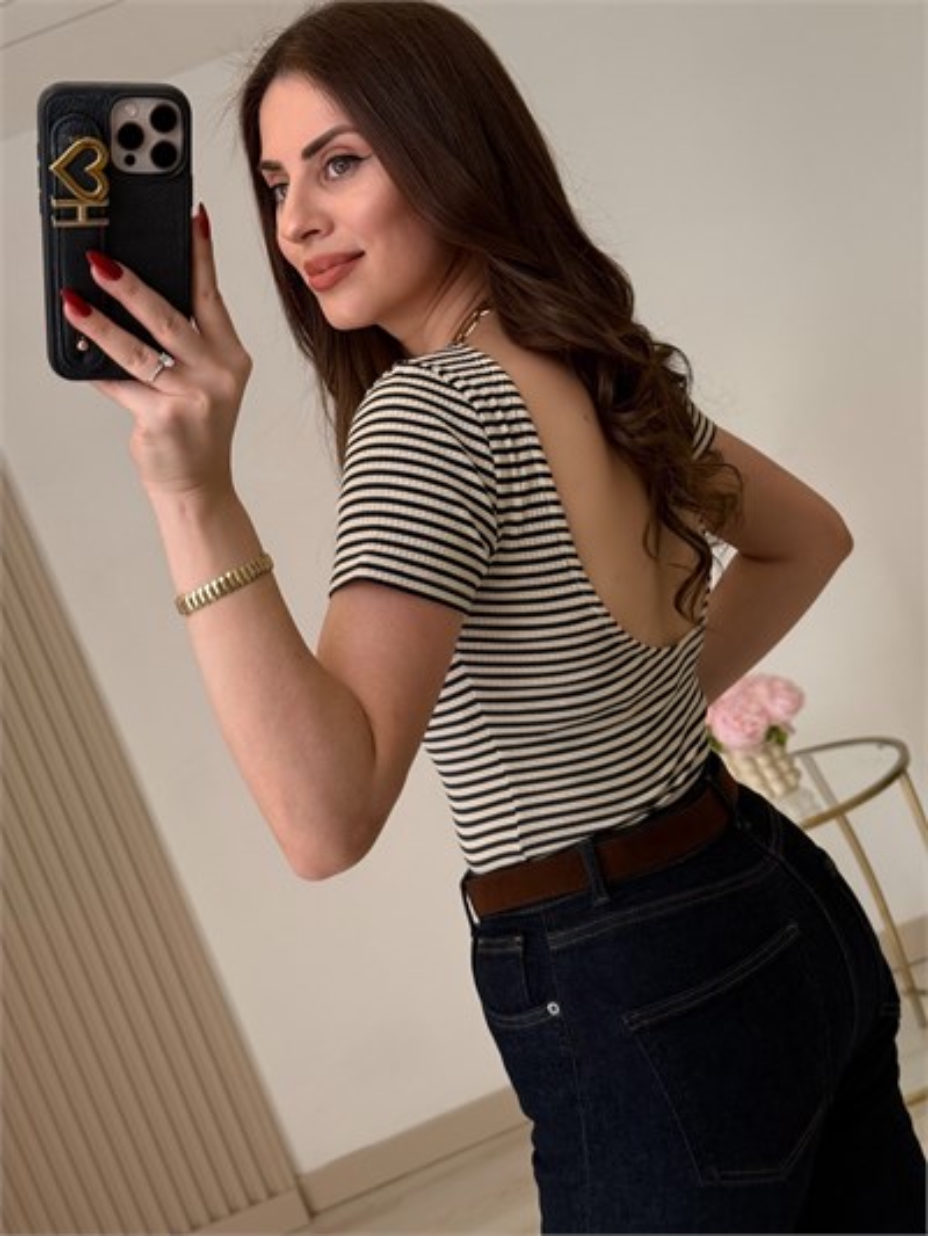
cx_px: 464
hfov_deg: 30.3
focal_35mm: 48
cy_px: 618
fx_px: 1715
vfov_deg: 39.6
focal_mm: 6.76
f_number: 1.78
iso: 64
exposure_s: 1/545
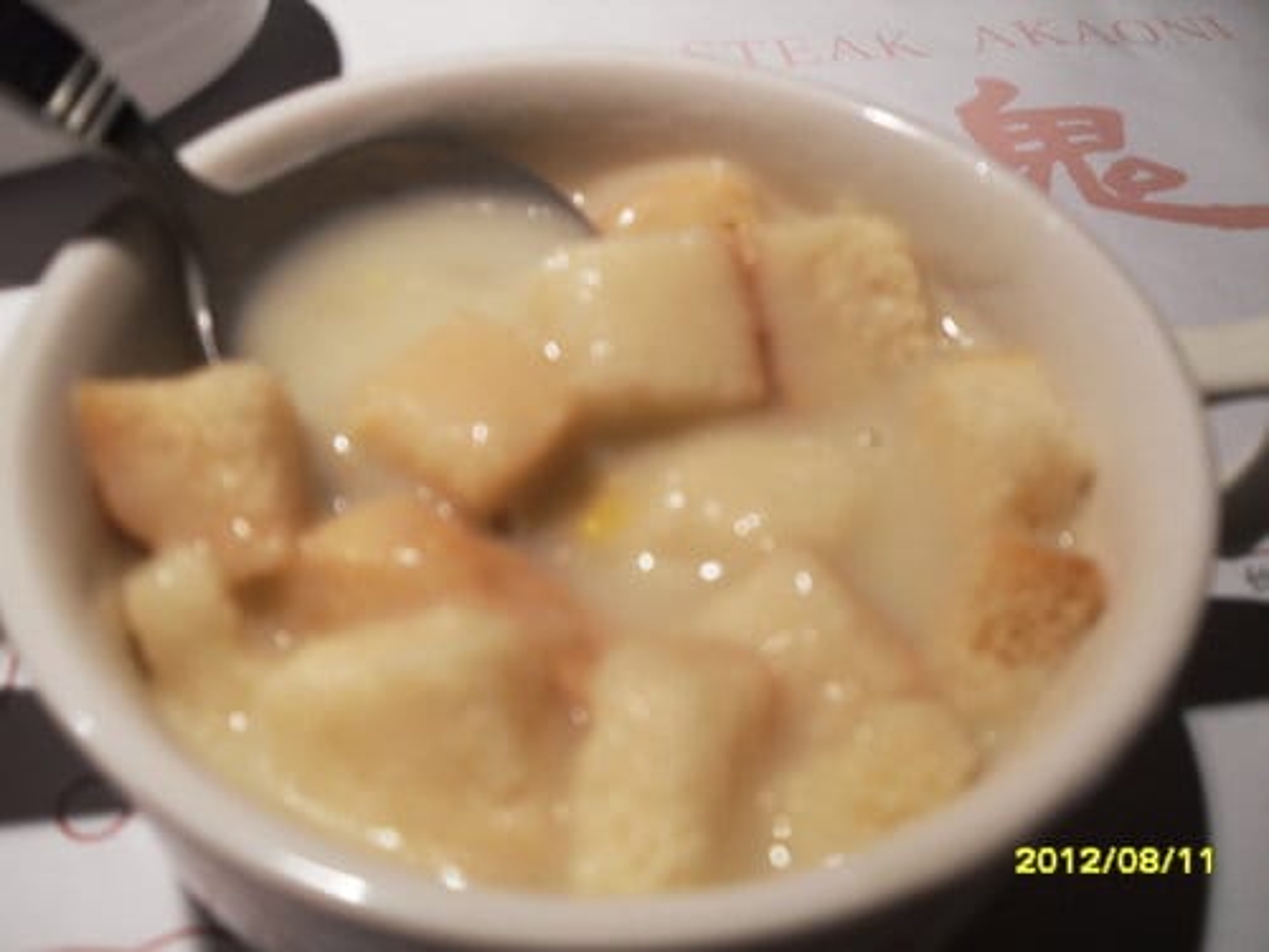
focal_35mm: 35
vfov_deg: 40.7
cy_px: 476
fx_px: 1283
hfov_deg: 52.6
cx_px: 634
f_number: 2.8
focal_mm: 6.2
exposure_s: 1/45
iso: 100
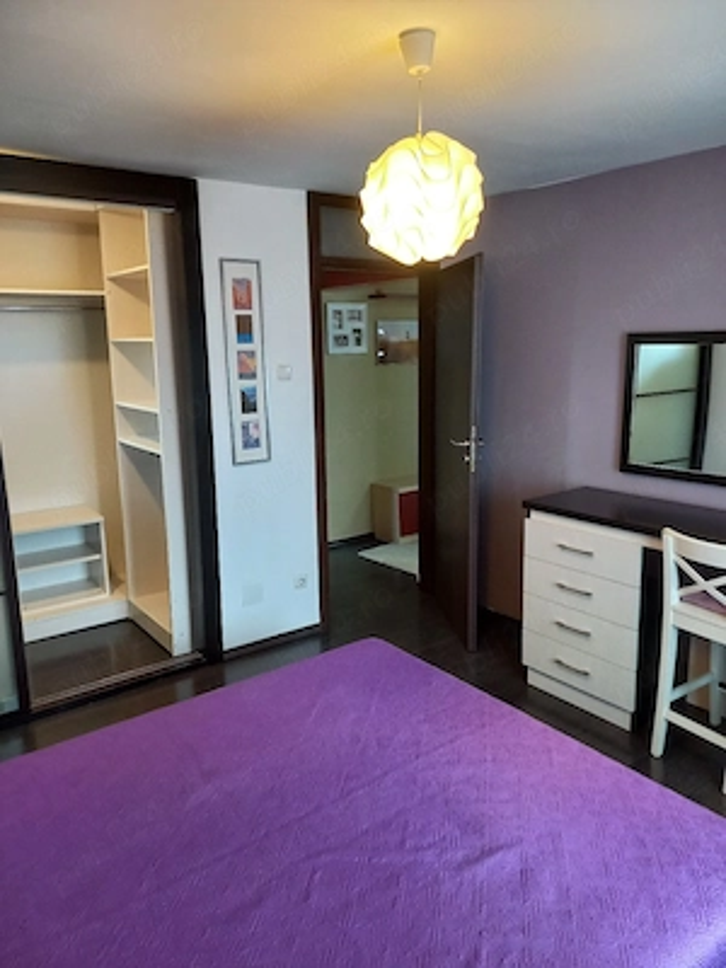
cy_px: 484
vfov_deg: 69.4
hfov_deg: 54.9
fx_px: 699
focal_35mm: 25
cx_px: 363
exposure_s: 1/33
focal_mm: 4.65
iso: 320
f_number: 1.8
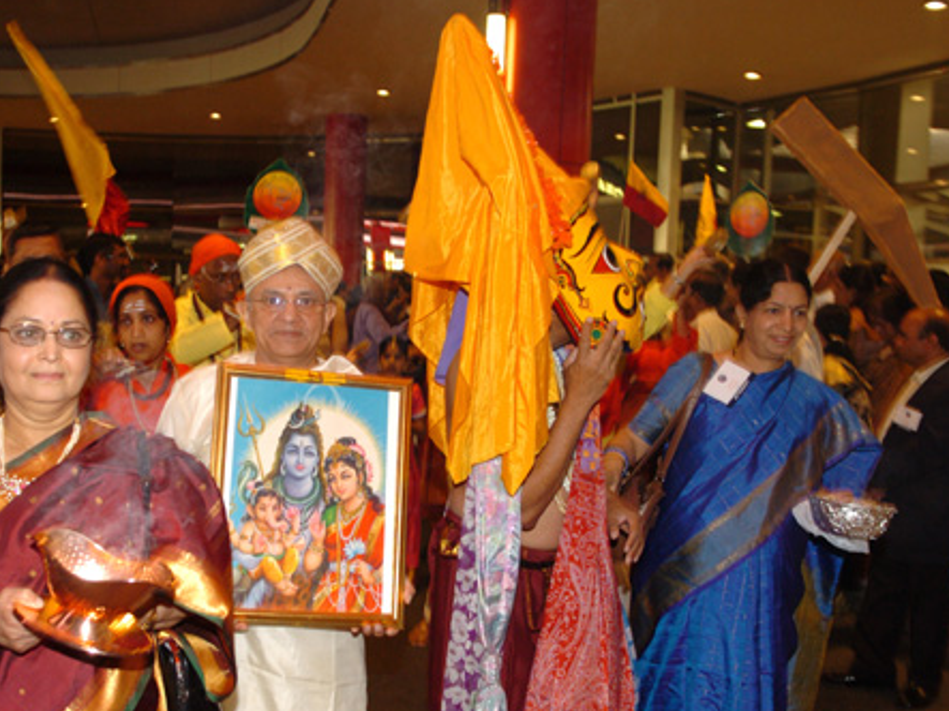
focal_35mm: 39
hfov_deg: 47.6
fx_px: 1069
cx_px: 386
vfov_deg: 36.8
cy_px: 380
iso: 400
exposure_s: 1/30
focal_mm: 20
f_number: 3.5
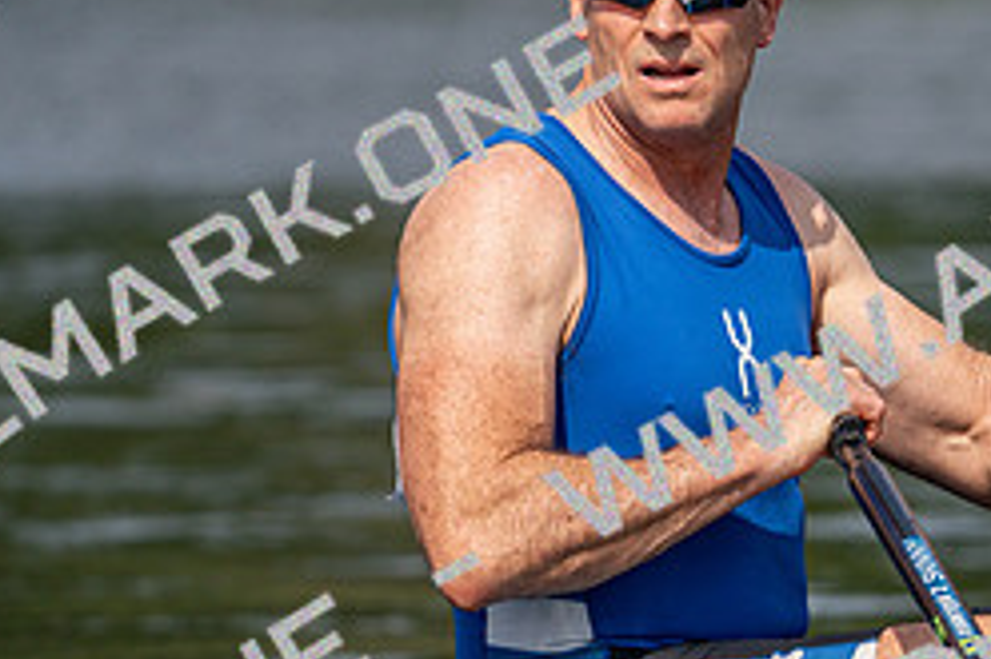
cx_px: 1039
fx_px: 24620
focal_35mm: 895
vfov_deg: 1.5
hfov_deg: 2.3
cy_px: 549
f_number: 6.3
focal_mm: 382
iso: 160
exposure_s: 1/1600
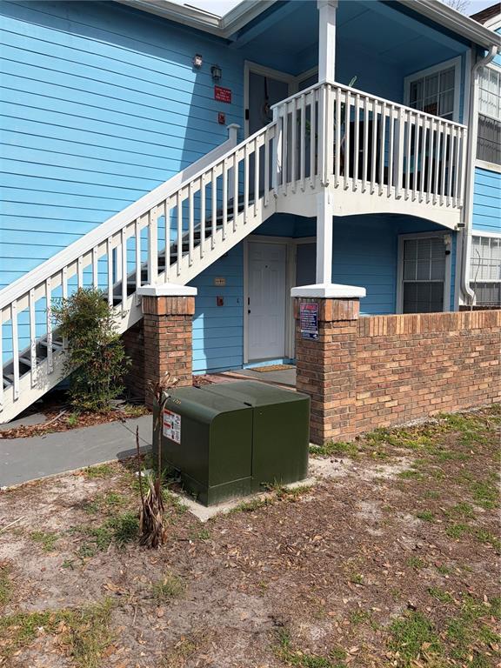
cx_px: 250
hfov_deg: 53.1
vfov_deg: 67.3
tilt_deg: -2.7
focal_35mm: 26
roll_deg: +1.1
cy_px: 334
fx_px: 502
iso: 64
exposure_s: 1/6993
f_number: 1.6
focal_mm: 5.96
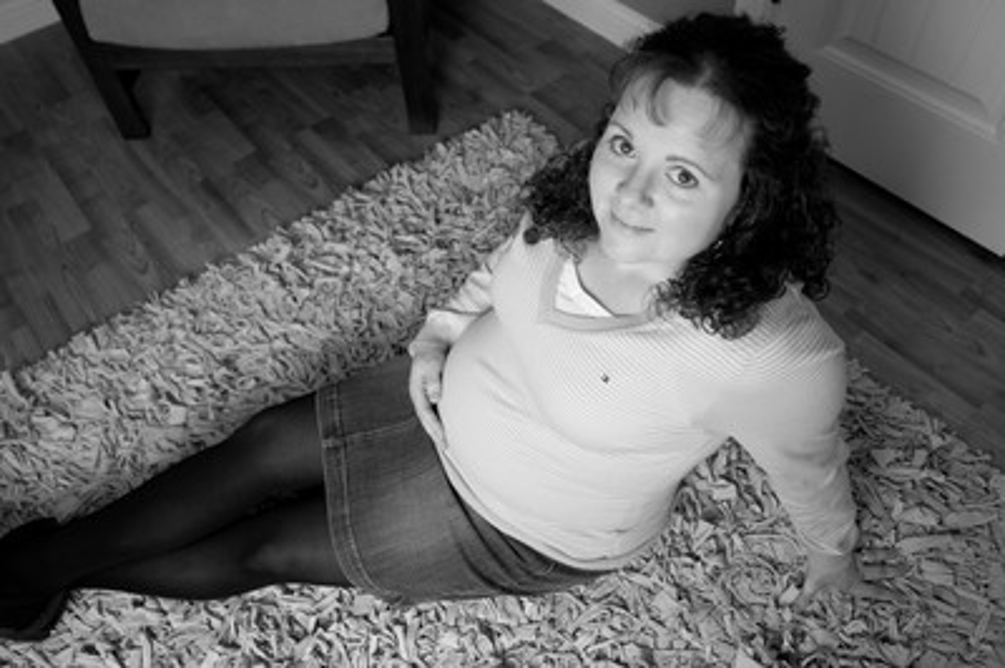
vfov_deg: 45.6
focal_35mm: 28
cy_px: 334
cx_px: 502
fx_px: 795
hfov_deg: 64.6
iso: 250
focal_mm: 19
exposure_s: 1/200
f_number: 2.8
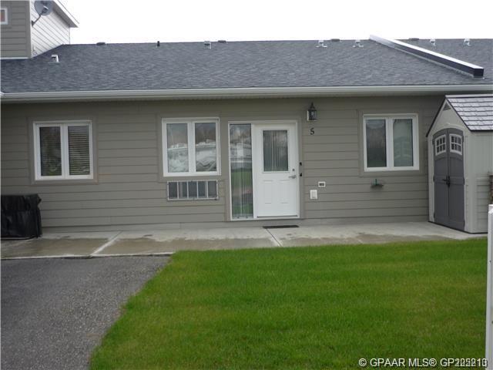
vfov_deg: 39.7
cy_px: 185
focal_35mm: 36
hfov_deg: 51.4
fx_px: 513
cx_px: 246
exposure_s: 1/50
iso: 100
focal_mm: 6
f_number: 2.9
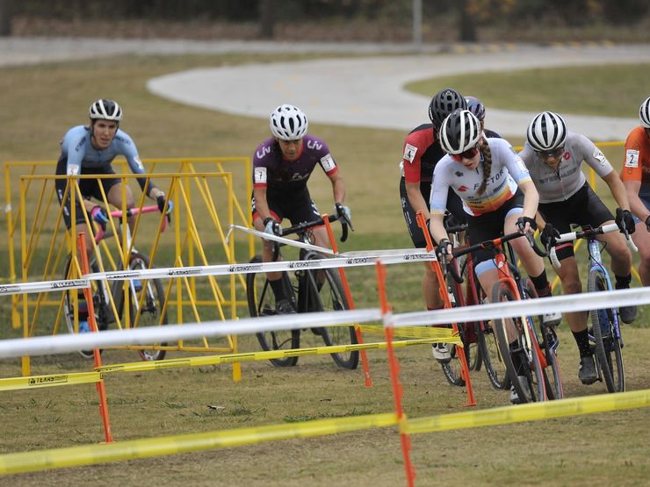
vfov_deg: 3.2
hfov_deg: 4.2
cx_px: 401
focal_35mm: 468
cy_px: 260
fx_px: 8788
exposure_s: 1/2500
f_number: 4
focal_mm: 300
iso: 800
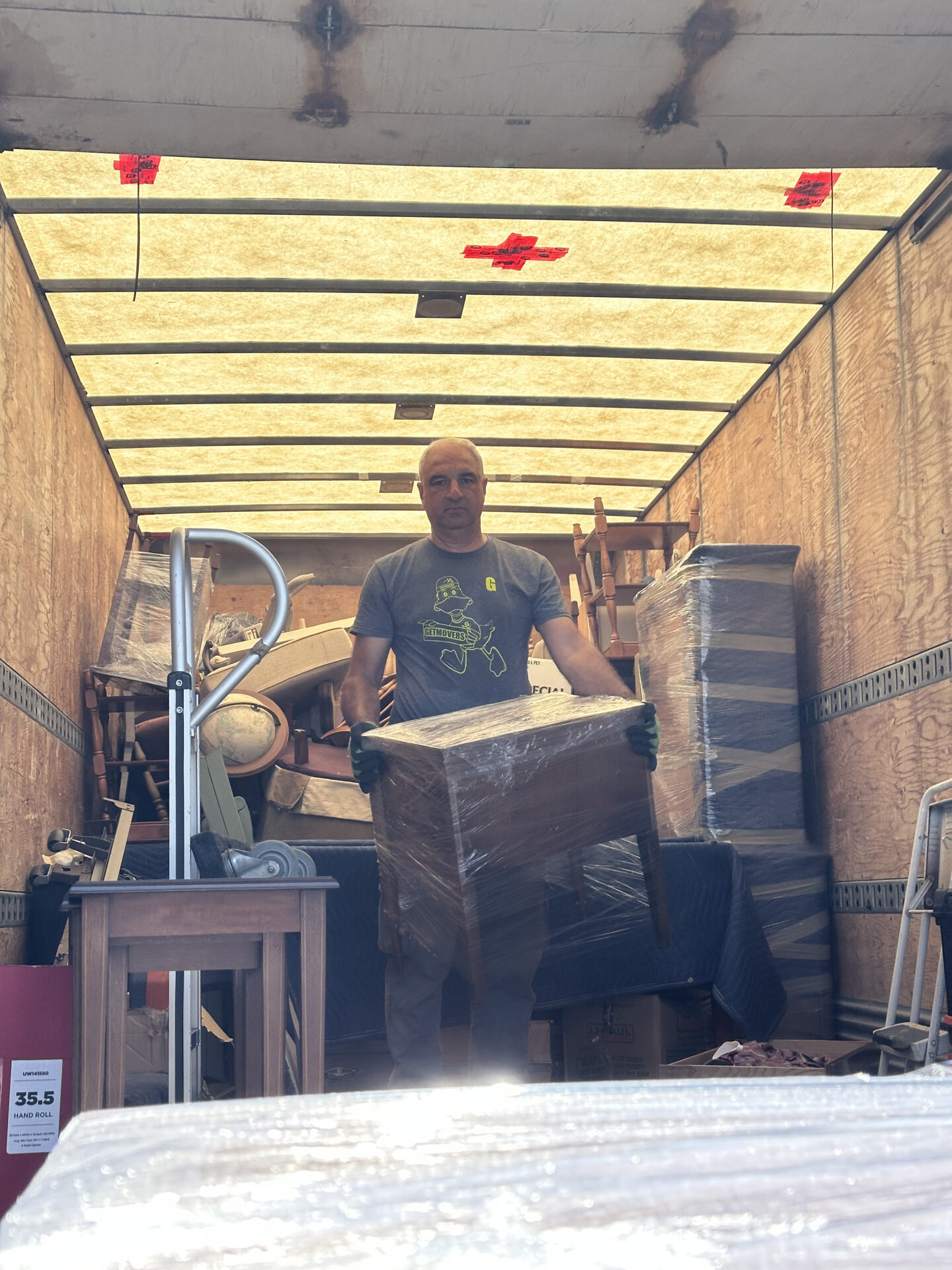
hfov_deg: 30.3
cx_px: 476
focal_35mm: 48
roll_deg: -0.4
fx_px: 1760
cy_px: 635
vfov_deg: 39.7
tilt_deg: +5.2
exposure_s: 1/1323
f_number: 1.78
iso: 64
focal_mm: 6.86
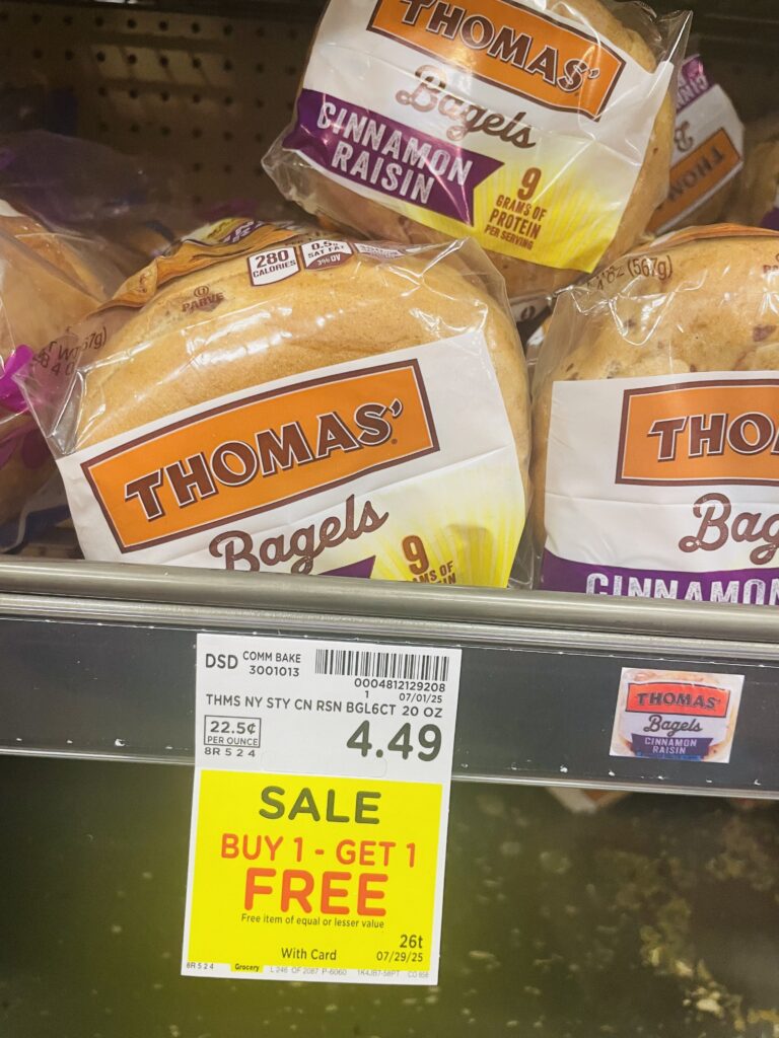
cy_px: 519
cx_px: 390
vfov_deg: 67.3
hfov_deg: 53.1
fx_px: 780
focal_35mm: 26
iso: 160
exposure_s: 1/42
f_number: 1.6
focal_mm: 4.2
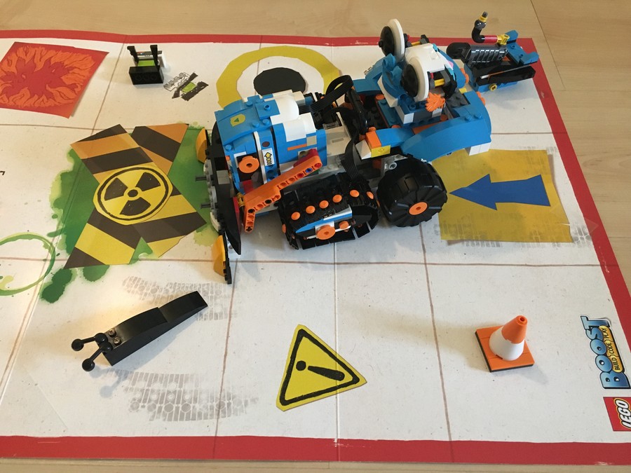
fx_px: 529
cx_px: 316
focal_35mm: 29
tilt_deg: -54.7
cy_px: 236
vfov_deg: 48.2
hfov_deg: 61.7
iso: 200
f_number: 2.2
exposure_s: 1/25
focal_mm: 4.15
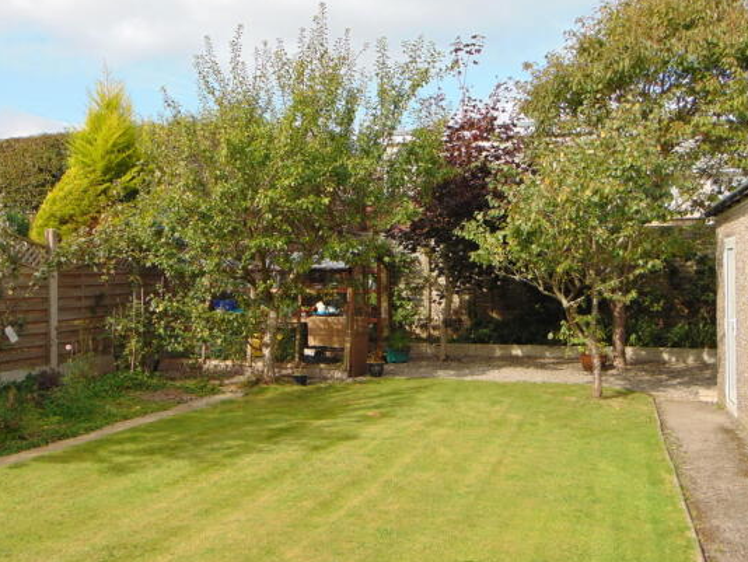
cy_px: 277
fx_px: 778
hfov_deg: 51.3
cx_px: 359
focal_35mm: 36
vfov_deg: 39.7
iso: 80
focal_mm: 5.8
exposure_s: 1/640
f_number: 3.2
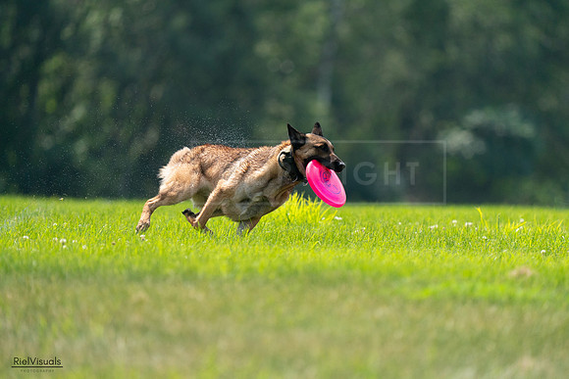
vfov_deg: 2.8
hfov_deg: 4.2
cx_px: 284
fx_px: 7794
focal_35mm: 493
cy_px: 190
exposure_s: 1/4000
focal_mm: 493
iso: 2000
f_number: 6.3
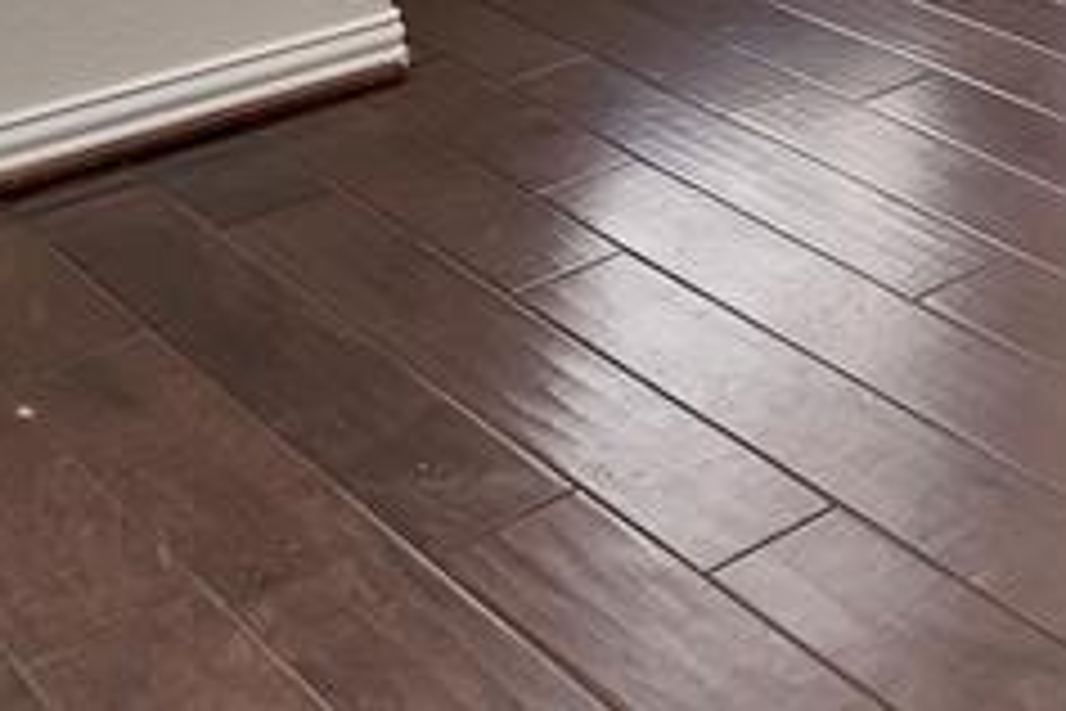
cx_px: 1705
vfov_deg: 15.3
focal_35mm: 69
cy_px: -774
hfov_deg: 22.5
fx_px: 2043
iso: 400
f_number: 7.1
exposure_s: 1/30
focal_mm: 16
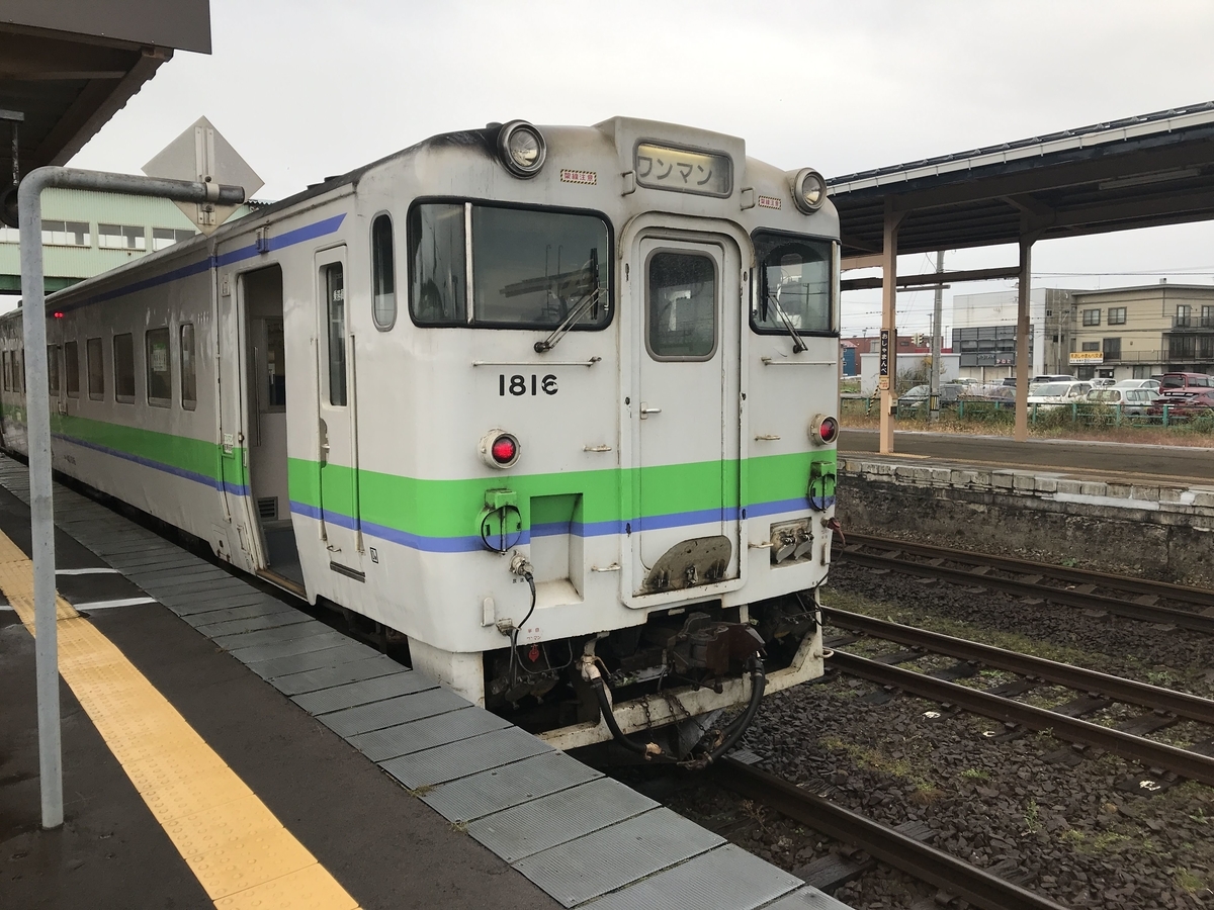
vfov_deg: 49.7
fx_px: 982
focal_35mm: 28
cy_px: 455
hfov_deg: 63.4
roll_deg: +0.7
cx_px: 607
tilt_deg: -5.2
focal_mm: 3.99
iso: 20
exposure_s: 1/343
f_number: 1.8
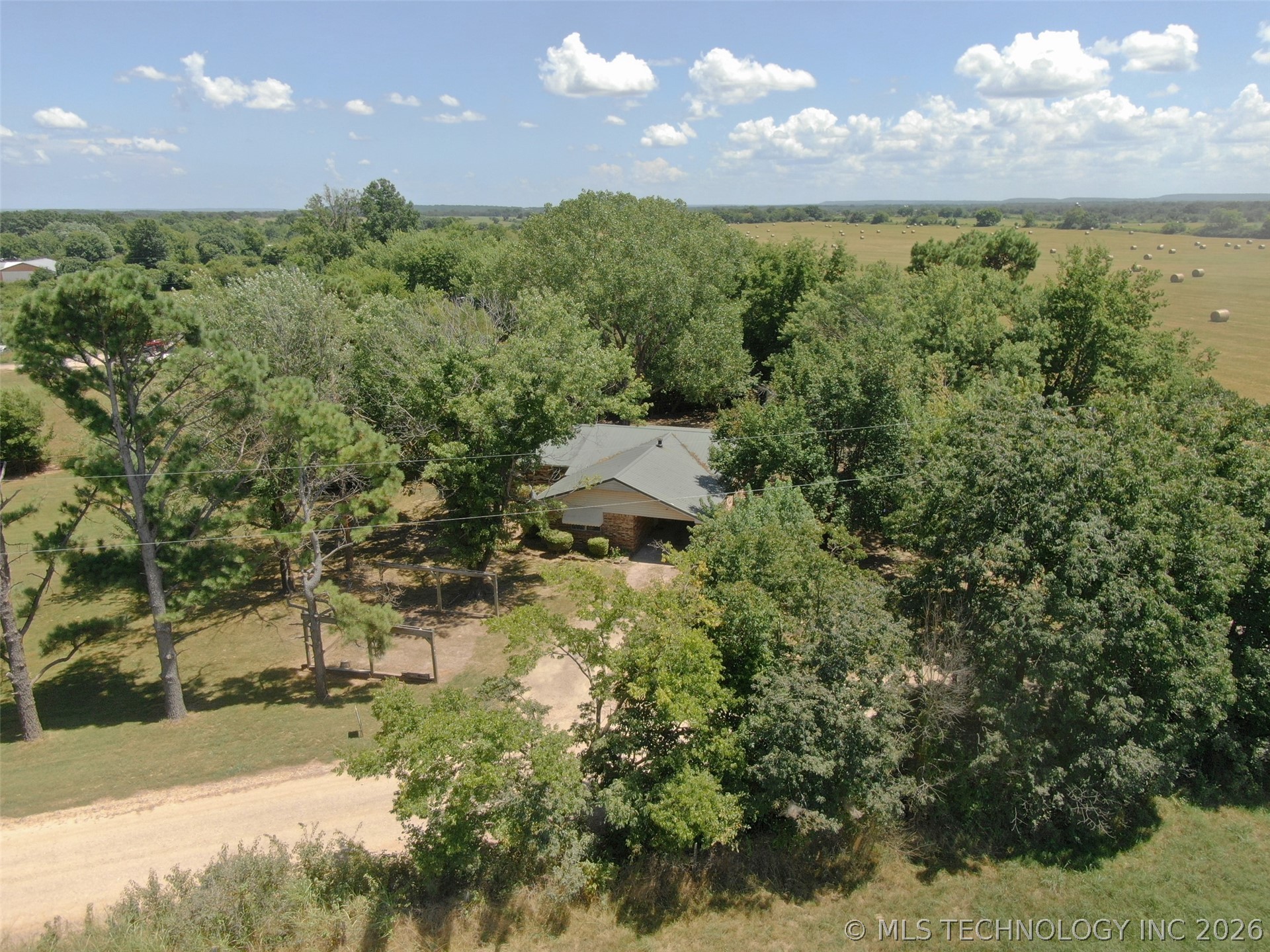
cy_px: 476
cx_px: 635
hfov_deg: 71.6
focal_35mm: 24
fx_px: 881
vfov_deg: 56.8
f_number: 2.8
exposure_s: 1/61.3
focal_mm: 4.39
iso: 100
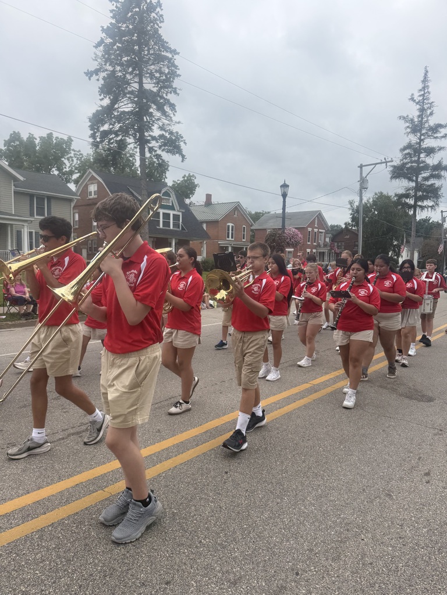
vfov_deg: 71.6
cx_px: 224
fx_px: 413
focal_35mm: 24
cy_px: 298
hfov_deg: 56.8
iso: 80
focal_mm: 6.76
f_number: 1.78
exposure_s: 1/1250
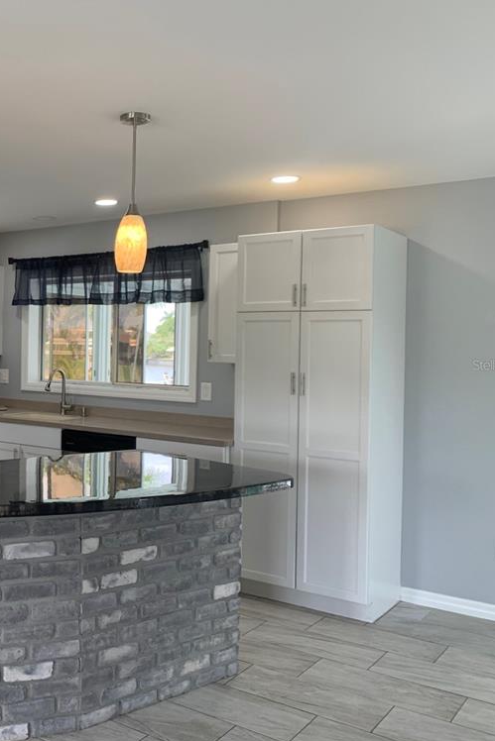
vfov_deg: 51.9
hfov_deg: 33.5
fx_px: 763
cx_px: 25
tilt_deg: -1.8
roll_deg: -1.4
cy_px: 365
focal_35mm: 37
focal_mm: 4.25
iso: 64
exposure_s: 1/121
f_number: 1.8
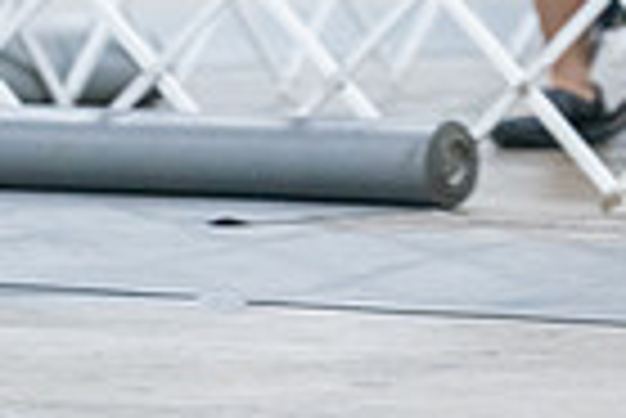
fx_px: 14552
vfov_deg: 1.6
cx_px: 802
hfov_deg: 2.5
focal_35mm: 836
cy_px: -290
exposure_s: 1/250
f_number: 3.2
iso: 6400
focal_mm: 200
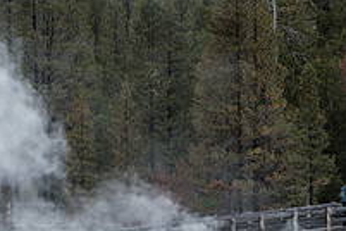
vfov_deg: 5.7
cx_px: -151
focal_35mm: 240
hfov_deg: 8.4
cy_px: 265
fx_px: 2306
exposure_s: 1/400
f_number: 5
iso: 160
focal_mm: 55
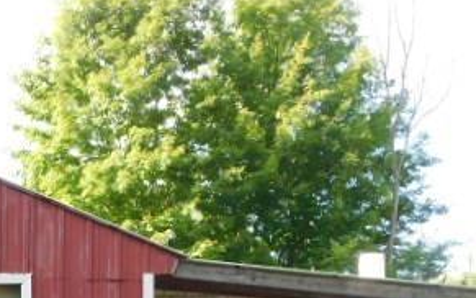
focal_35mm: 70
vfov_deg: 17.6
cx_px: 33
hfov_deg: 28.1
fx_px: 908
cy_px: 377
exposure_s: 1/200
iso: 125
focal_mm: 5.3
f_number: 3.2
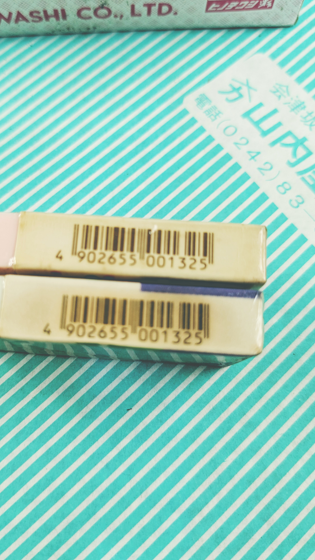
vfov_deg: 64.3
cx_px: 125
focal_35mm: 30
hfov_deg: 38.8
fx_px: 445
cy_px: 279
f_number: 1.73
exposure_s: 1/99.9
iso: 55
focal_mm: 4.38
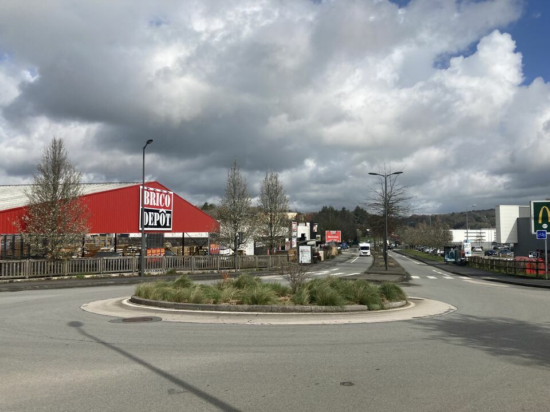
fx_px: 445
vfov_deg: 49.7
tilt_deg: +2.4
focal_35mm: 28
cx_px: 275
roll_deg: -1.0
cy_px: 206
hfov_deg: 63.4
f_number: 1.8
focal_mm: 3.99
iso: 20
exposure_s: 1/3745
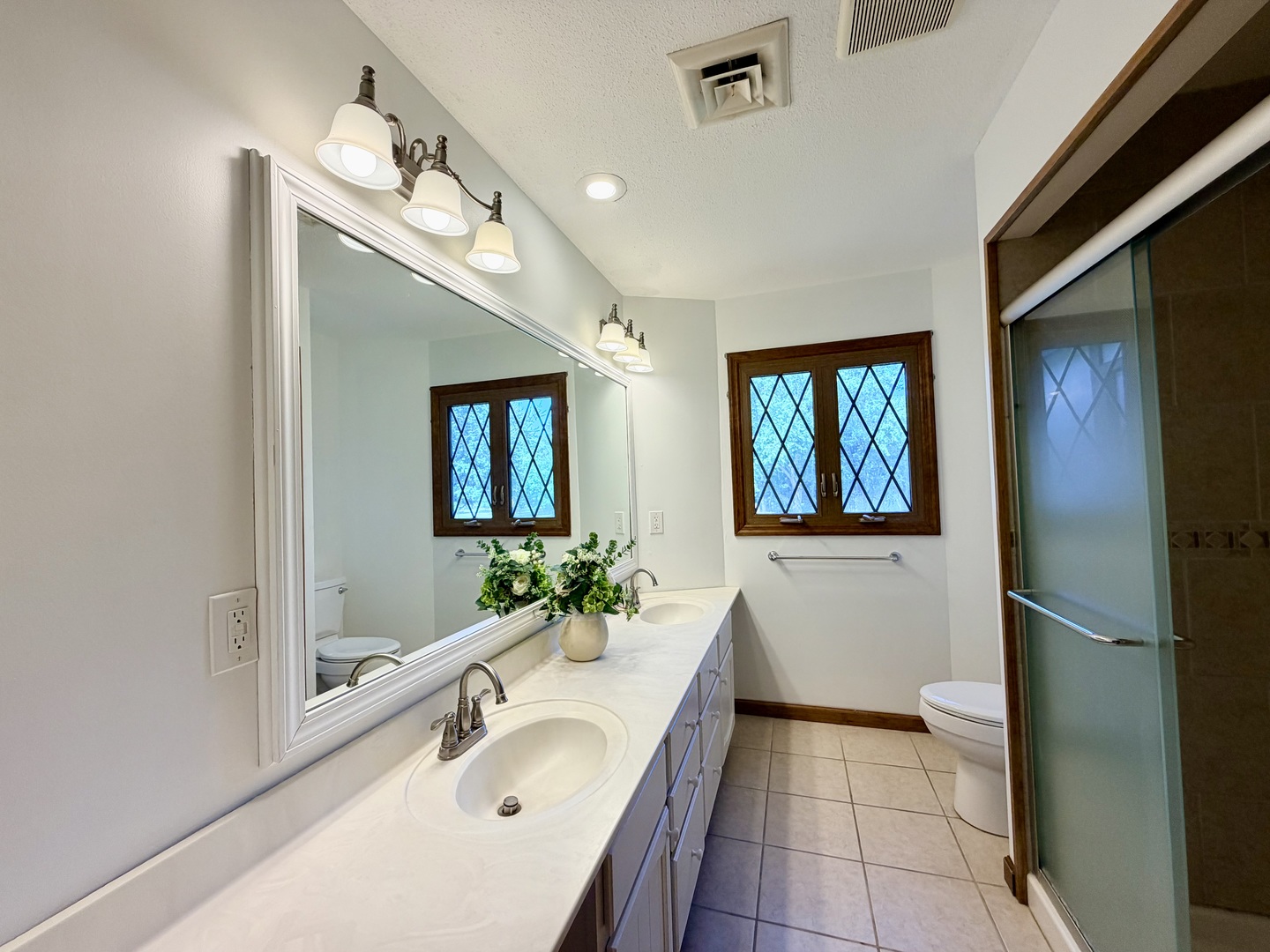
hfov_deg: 102.1
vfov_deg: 85.7
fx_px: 514
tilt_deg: +1.3
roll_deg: +2.1
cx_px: 635
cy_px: 476
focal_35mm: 14
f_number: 2.2
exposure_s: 1/120
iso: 64
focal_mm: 2.22
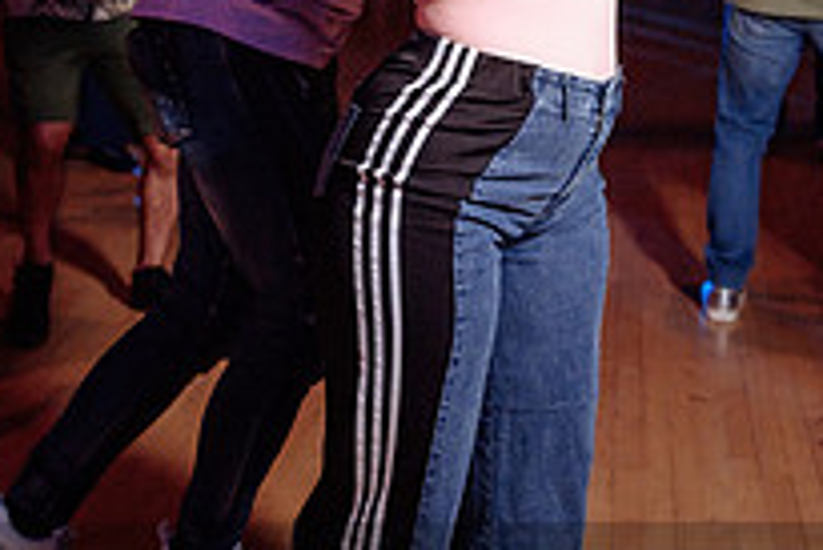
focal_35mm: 79
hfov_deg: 25.6
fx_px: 1807
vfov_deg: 17.1
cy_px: 81
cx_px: 481
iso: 800
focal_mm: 24
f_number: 2.8
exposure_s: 1/60
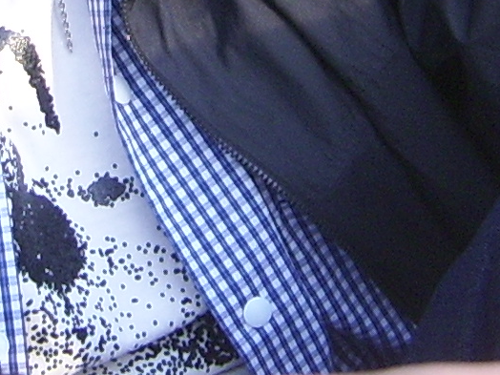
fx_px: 2499
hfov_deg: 11.4
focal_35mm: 173
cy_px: -173
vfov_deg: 8.4
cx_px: 58
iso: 100
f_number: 2.8
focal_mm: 5.95
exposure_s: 1/104
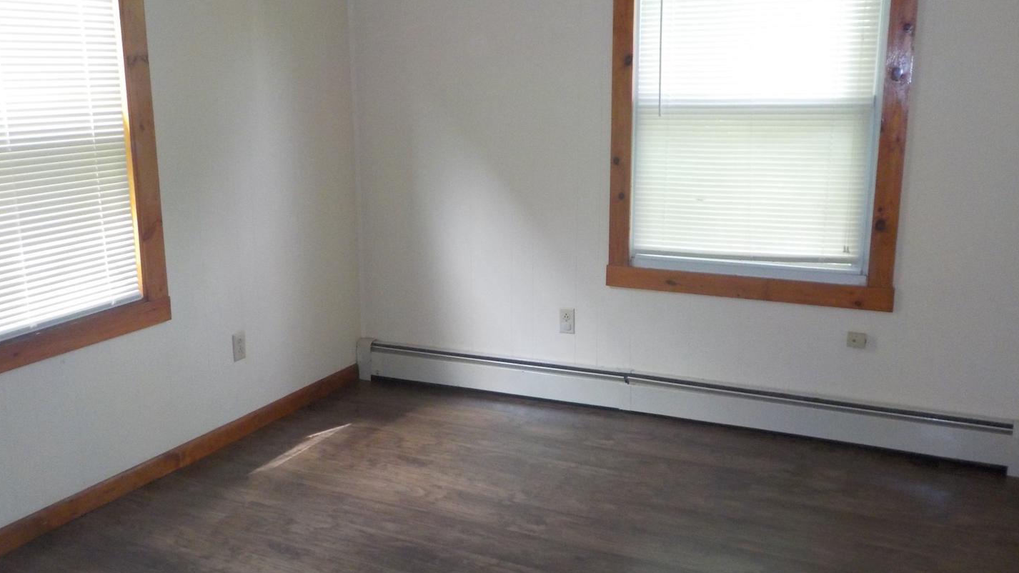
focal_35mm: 33
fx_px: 892
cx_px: 510
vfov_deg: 35.6
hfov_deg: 59.5
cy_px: 281
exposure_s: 1/30
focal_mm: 4.1
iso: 360
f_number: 3.3
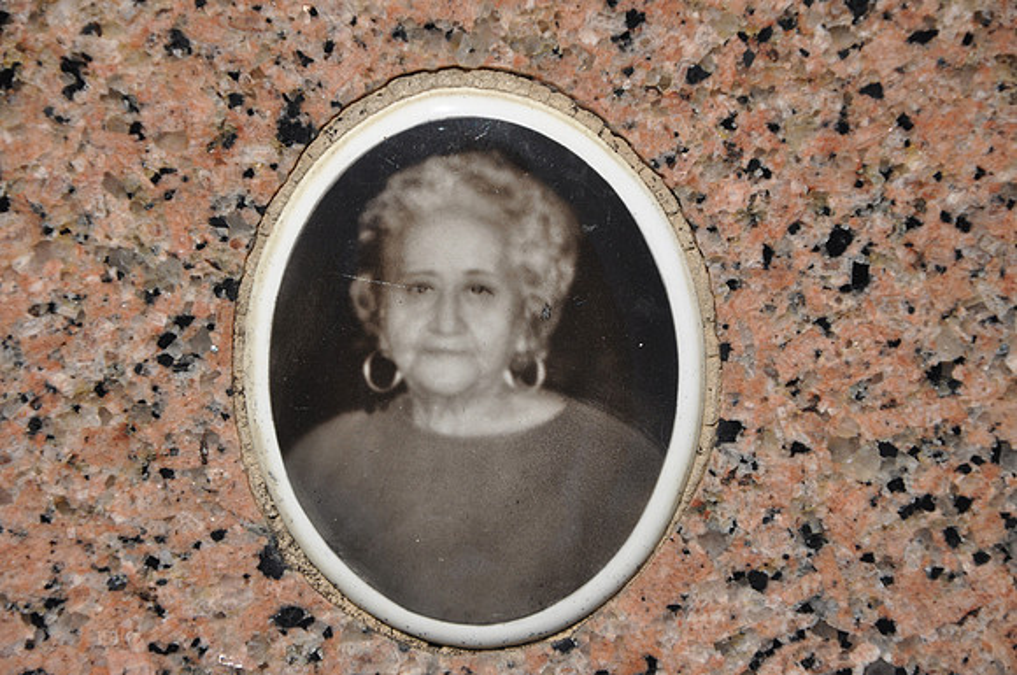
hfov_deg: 13.1
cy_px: 338
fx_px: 4443
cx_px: 508
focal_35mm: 158
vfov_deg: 8.7
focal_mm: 105
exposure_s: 1/250
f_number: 8
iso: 200
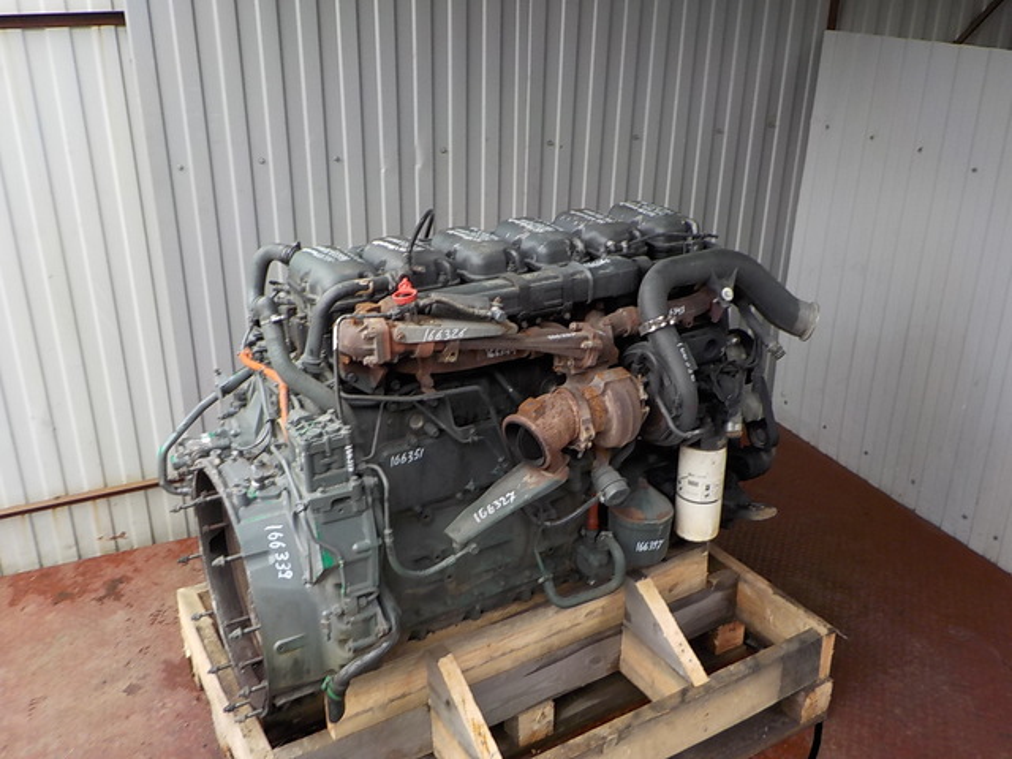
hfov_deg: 60.0
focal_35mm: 30
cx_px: 506
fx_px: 877
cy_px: 380
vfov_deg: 46.8
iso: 125
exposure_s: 1/160
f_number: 3.3
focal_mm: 4.1
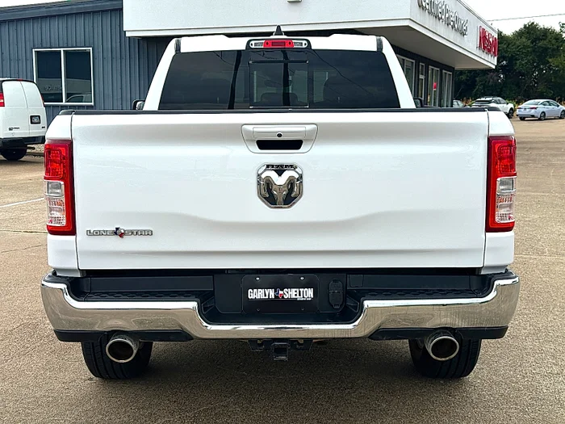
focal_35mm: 48
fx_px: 783
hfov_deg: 39.7
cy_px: 212
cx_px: 282
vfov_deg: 30.3
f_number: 1.78
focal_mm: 6.86
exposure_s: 1/2469
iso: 64
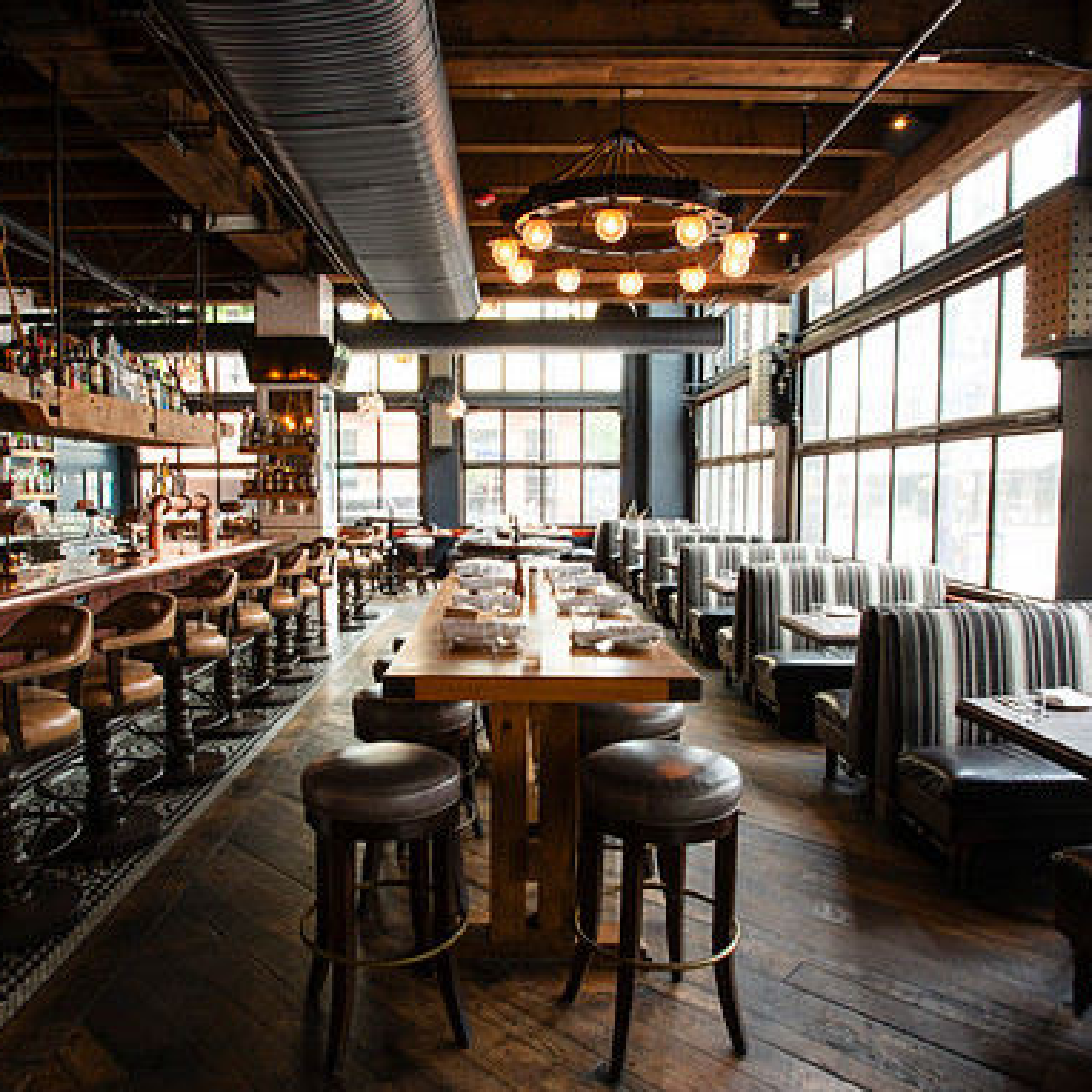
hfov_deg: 67.2
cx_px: 512
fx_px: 821
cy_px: 562
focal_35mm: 23
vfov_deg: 67.2
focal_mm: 17
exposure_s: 1
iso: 200
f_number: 22
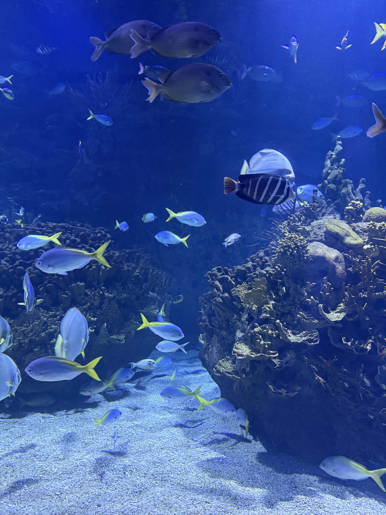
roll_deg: -1.4
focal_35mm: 24
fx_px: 357
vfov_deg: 71.6
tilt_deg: +0.6
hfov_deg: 56.8
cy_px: 258
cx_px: 193
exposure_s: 1/50
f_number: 1.78
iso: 640
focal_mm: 6.76
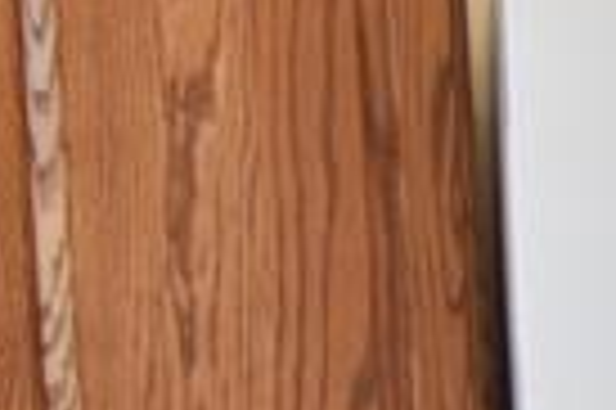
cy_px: 617
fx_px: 1914
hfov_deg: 10.5
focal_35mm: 112
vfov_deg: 11.7
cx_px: 1983
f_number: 8
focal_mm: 10
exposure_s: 1/10
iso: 400
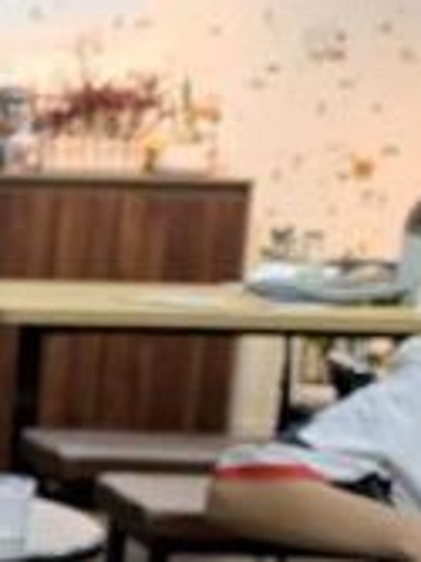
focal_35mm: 156
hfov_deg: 8.4
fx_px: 2533
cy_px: 727
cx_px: -704
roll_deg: -0.2
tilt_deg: -12.8
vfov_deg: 12.3
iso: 100
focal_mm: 4.25
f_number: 1.8
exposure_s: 1/113
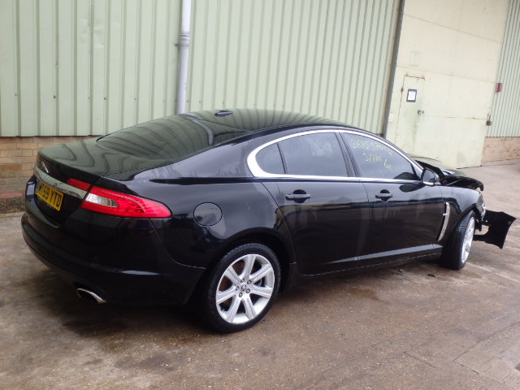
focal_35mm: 34
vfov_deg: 41.8
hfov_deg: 54.0
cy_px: 195
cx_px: 260
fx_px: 511
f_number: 4.4
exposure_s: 1/80
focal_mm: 6.1
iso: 160
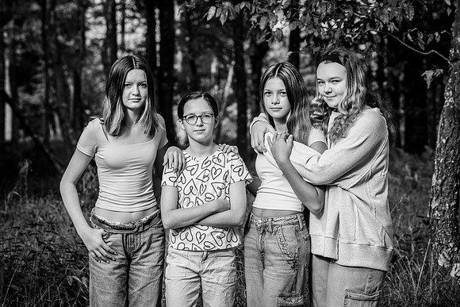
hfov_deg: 13.7
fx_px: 1910
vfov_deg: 9.2
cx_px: 205
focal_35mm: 149
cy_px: 137
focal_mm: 135
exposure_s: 1/800
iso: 640
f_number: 8
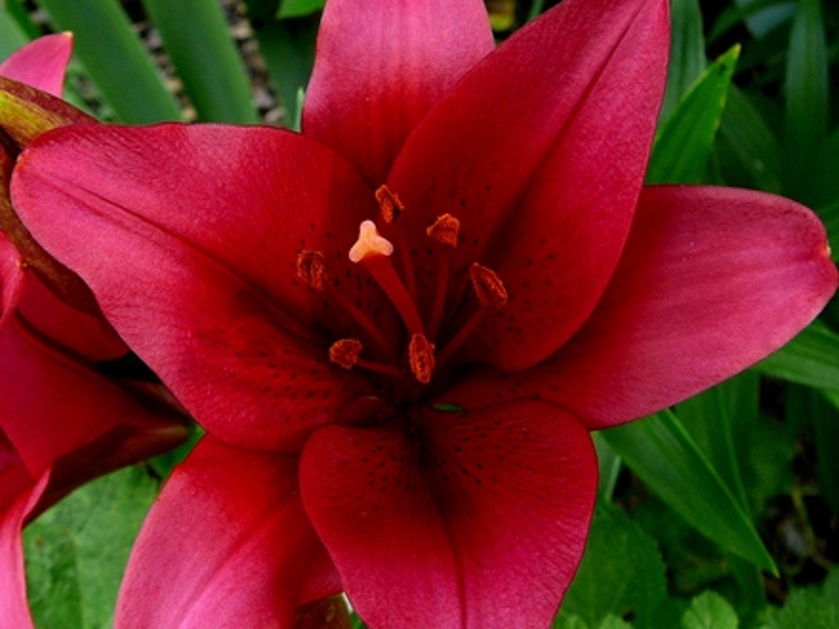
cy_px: 314
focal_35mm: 35
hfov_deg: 52.6
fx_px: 848
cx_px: 420
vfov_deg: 40.7
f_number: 2.8
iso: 80
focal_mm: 5.2
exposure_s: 1/80
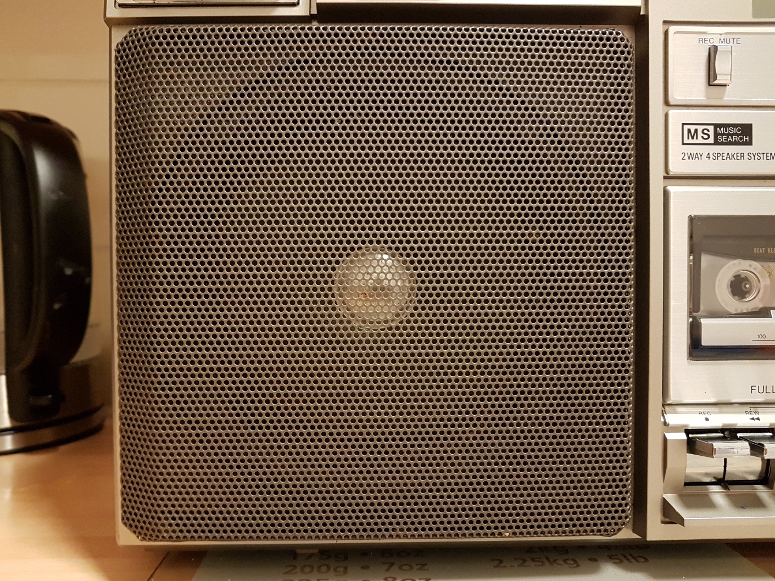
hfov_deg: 67.3
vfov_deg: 53.1
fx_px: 582
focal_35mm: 26
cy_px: 290
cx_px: 388
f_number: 1.7
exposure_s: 1/10
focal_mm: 4.2
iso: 250
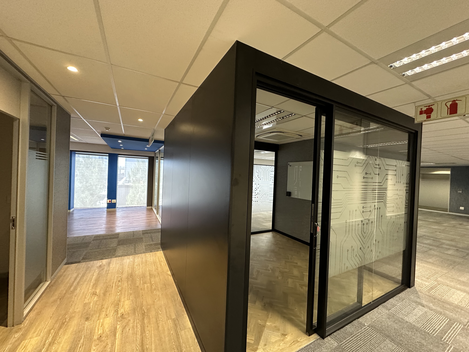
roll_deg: -1.4
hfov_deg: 102.1
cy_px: 176
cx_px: 234
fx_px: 190
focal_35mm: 14
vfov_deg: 85.7
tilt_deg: -0.5
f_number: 2.2
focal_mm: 2.22
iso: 500
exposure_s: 1/50
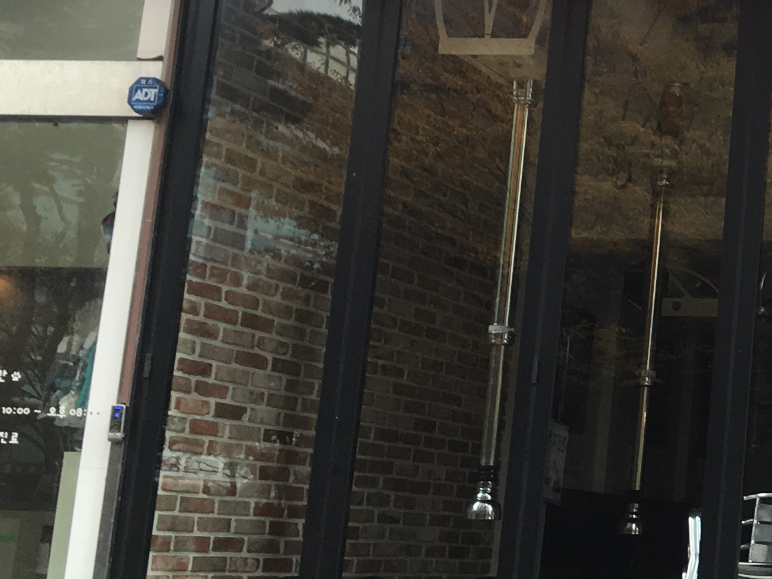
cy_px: 150
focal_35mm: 90
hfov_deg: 19.3
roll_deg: -1.3
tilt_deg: +12.3
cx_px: 1127
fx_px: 2007
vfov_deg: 16.3
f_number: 2.2
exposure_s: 1/60
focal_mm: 4.15
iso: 32
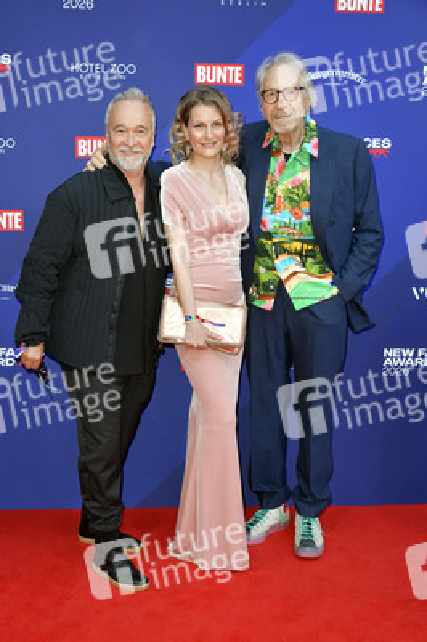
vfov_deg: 44.5
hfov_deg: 30.5
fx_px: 784
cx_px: 214
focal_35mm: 44
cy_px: 321
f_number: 6.3
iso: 640
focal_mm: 44
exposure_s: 1/200
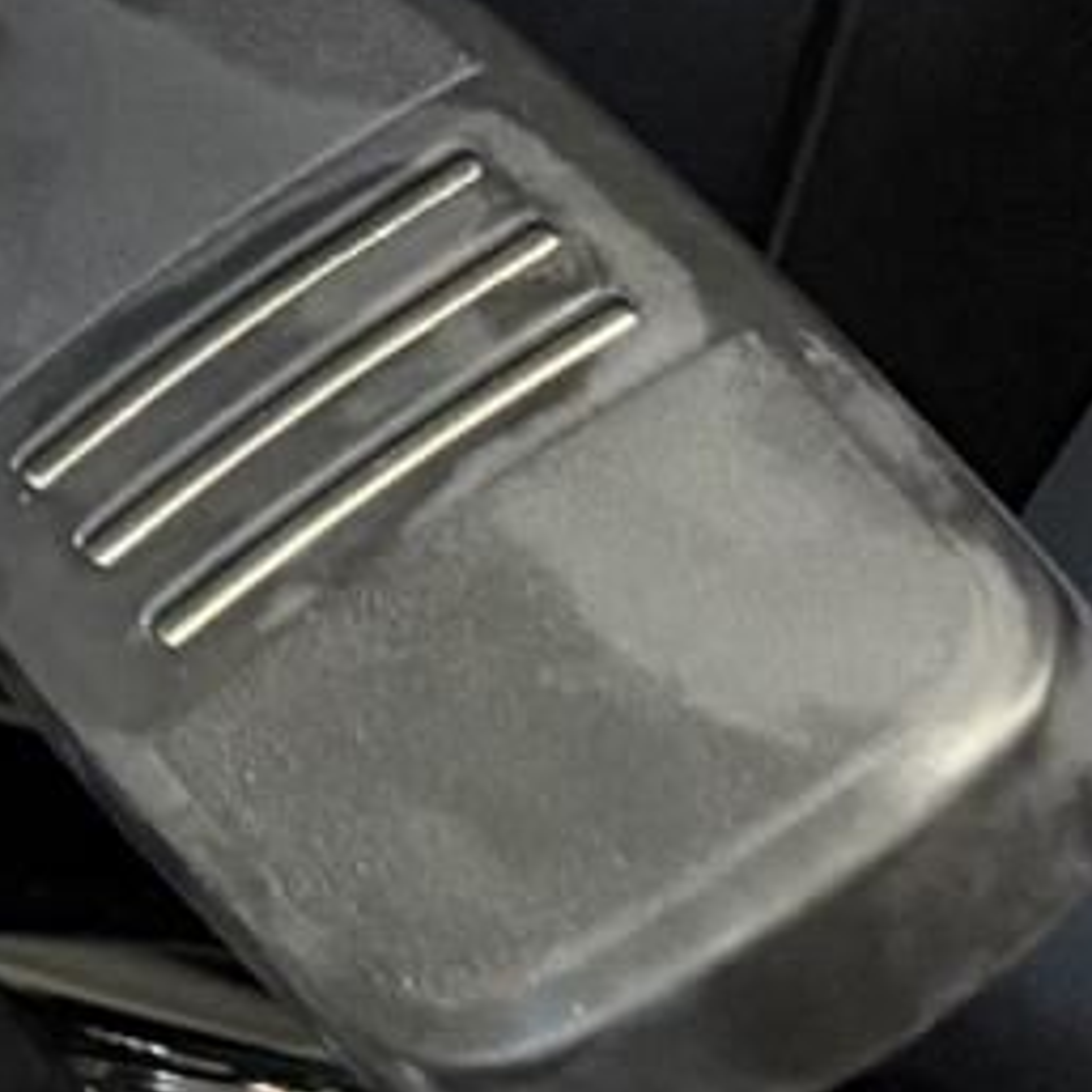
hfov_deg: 8.1
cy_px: -1219
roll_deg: -3.8
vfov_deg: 9.7
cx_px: -2736
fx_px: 5889
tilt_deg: -24.1
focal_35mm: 165
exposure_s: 1/40
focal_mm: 6.76
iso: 640
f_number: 1.78
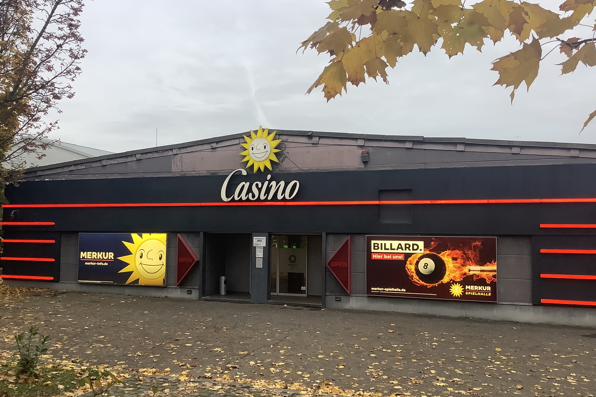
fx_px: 546
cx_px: 305
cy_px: 205
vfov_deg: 40.0
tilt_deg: +2.4
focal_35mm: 33
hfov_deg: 57.2
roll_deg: -0.5
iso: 50
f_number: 2.4
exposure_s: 1/50
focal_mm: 3.3
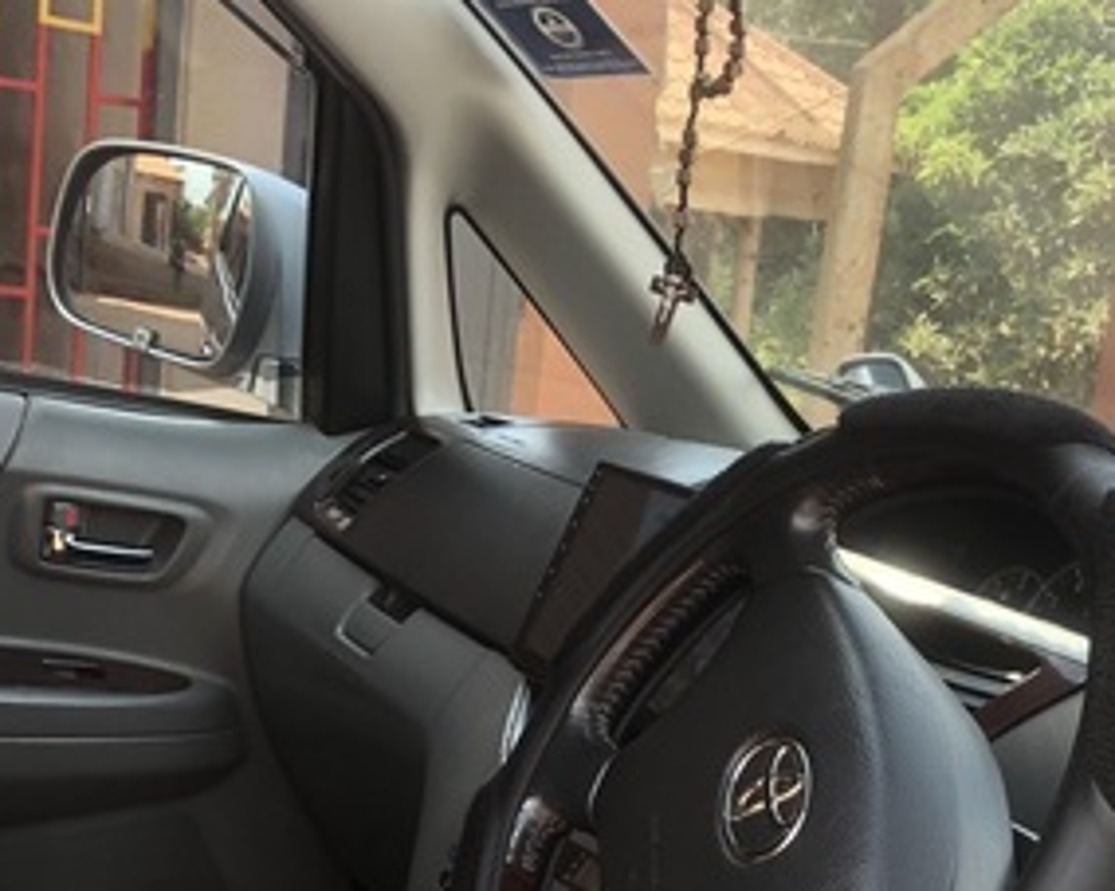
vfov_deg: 18.6
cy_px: 1146
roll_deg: -7.3
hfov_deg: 24.7
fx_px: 2540
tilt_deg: -21.3
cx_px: 703
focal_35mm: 77
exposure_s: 1/120
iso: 25
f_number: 1.8
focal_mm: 3.99
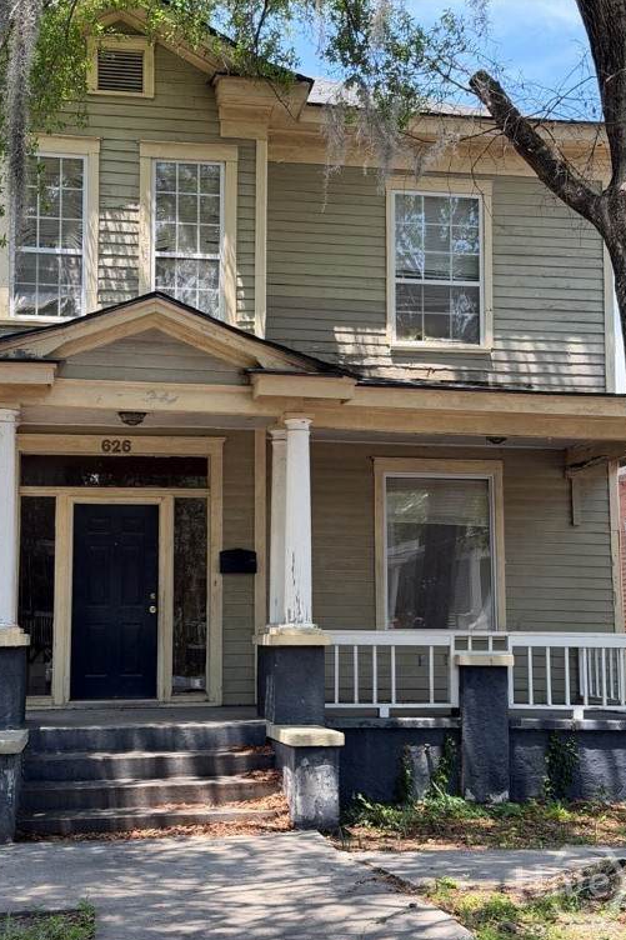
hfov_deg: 26.5
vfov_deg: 38.9
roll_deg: +0.0
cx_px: 285
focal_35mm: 51
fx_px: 1331
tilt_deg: +6.0
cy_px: 476
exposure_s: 1/669
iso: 100
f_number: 1.78
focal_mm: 6.76
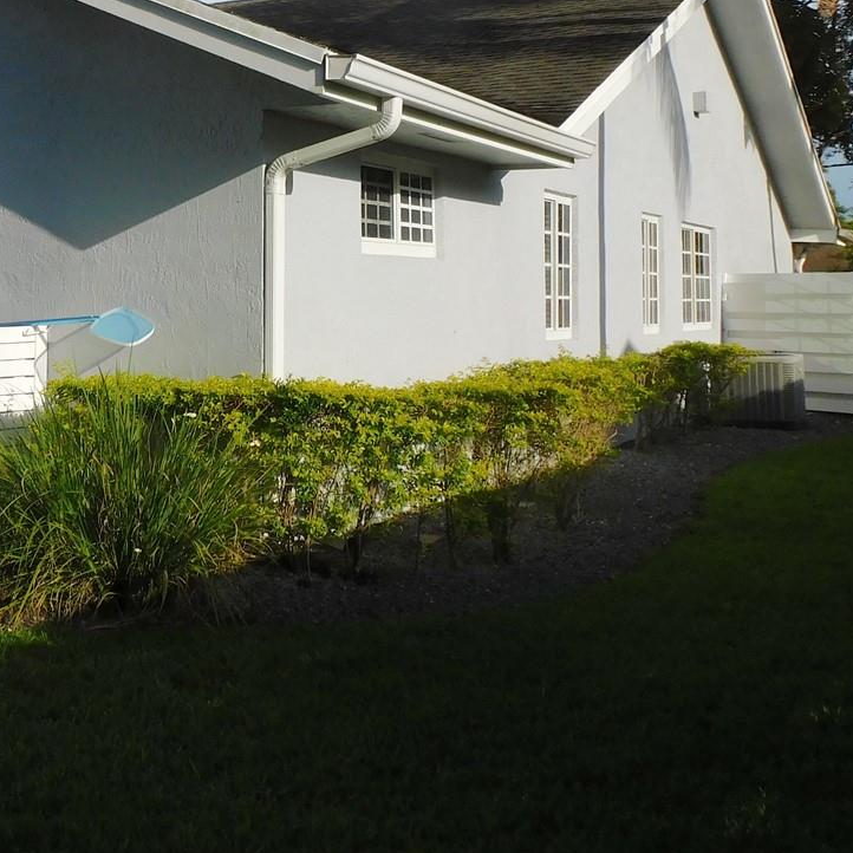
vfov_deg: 35.1
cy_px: 196
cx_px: 142
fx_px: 1310
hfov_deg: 34.7
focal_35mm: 47
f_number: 3.8
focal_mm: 4.3
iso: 125
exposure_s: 1/1600
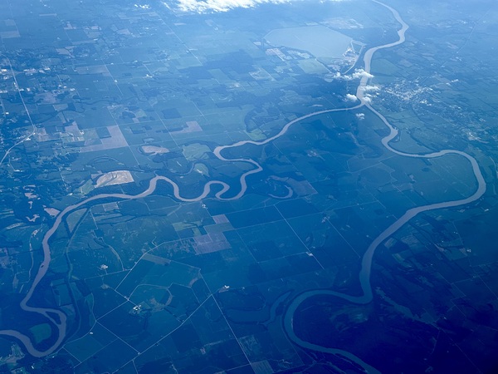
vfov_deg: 30.3
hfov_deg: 39.7
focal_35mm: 48
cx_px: 249
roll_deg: -3.0
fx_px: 691
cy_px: 187
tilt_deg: -31.4
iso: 64
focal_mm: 6.86
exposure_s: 1/1992
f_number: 1.78
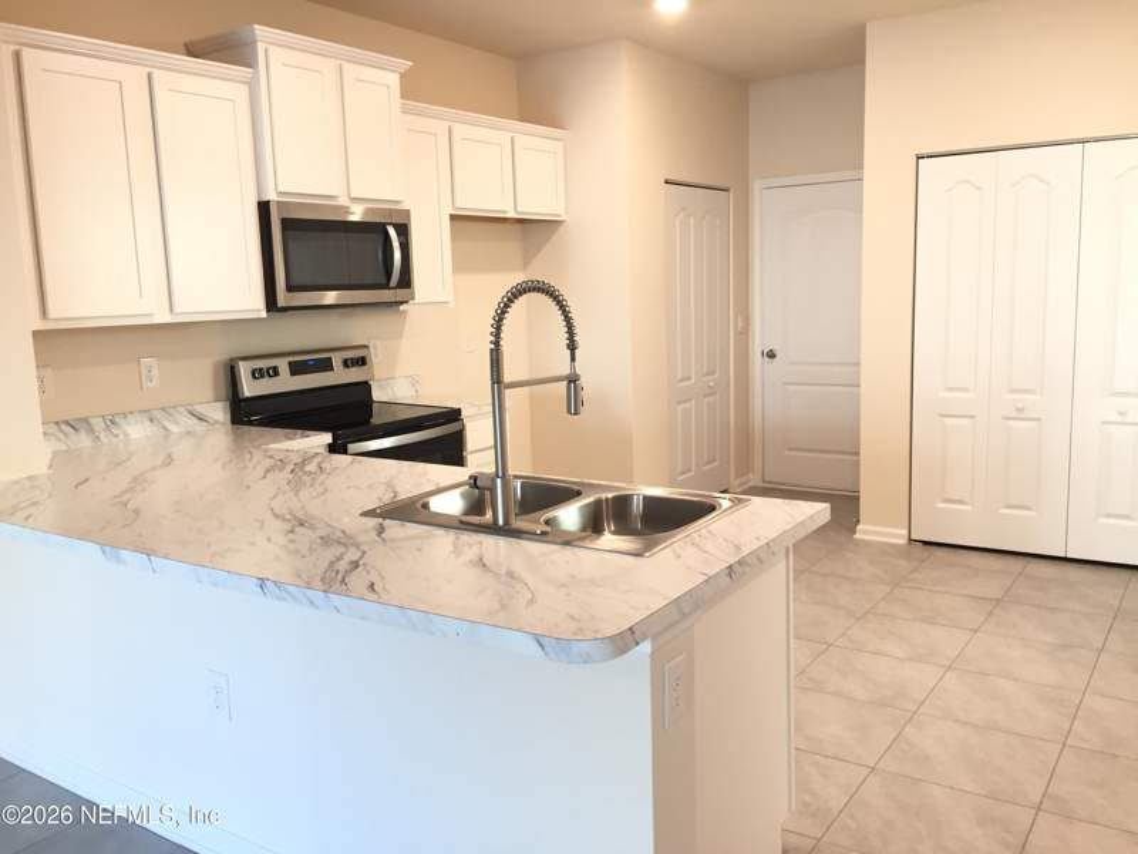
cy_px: 427
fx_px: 953
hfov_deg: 61.7
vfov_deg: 48.2
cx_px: 569
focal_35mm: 29
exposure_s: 1/30
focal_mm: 4.15
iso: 80
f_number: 2.2
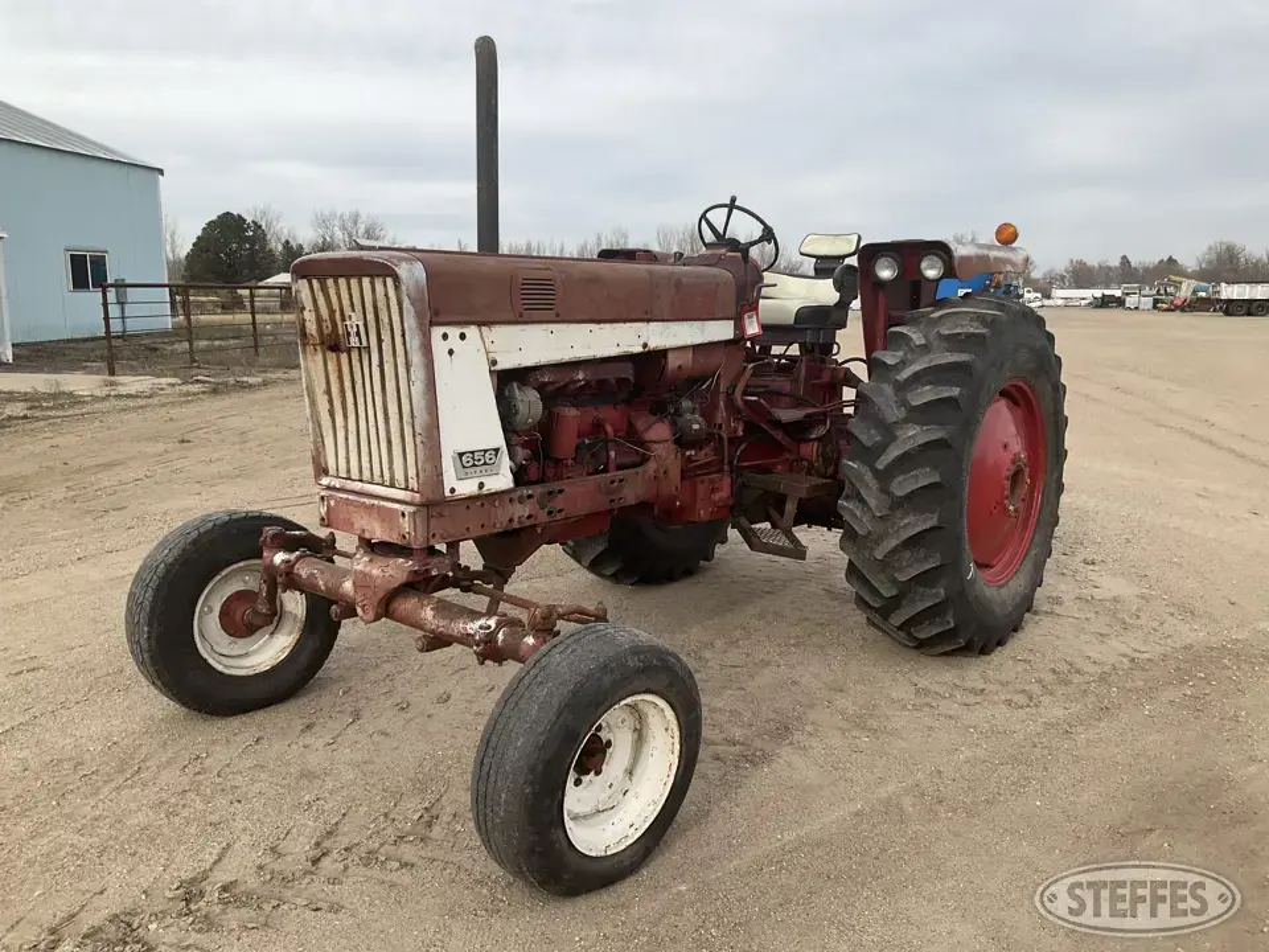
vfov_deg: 48.2
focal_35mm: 29
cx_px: 634
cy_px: 476
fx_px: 1063
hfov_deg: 61.7
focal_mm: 3
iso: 25
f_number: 1.8
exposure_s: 1/997
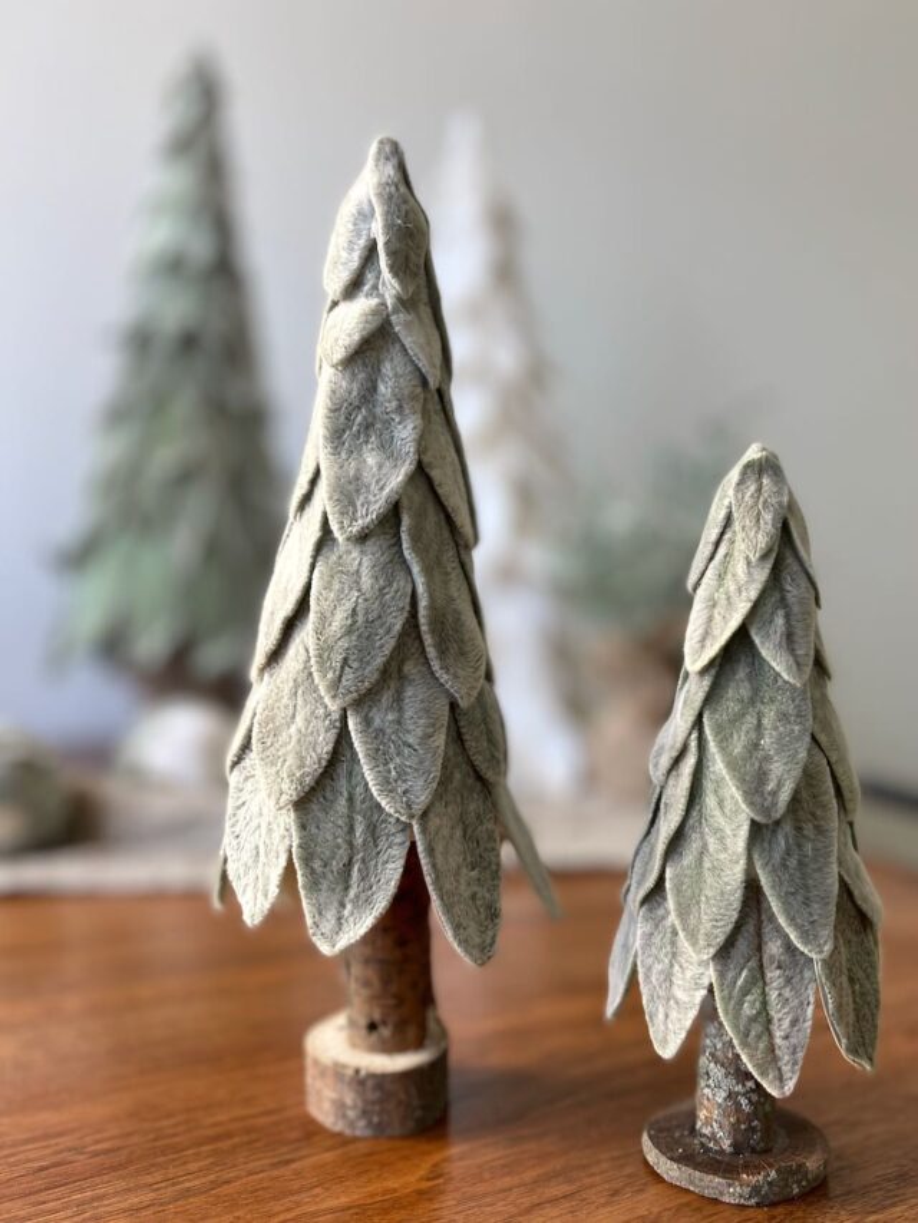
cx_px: 459
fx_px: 919
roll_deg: -1.5
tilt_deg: -8.3
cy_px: 612
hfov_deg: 53.1
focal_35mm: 26
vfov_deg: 67.3
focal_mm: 5.7
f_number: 1.5
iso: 32
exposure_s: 1/128
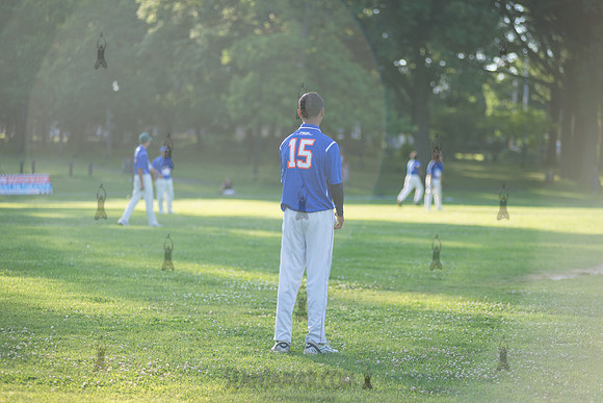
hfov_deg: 17.1
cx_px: 302
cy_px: 202
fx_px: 2010
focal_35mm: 120
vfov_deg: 11.4
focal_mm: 120
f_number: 2.8
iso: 400
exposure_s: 1/2000
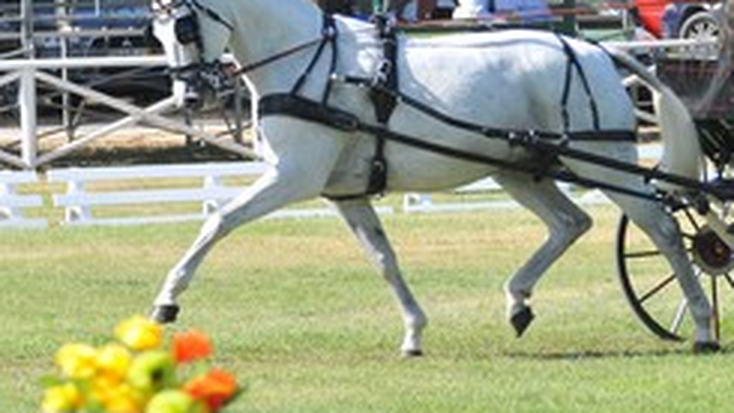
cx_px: 578
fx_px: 8430
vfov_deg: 2.8
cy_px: -4
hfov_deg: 5.0
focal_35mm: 433
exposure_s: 1/640
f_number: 5
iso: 320
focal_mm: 150
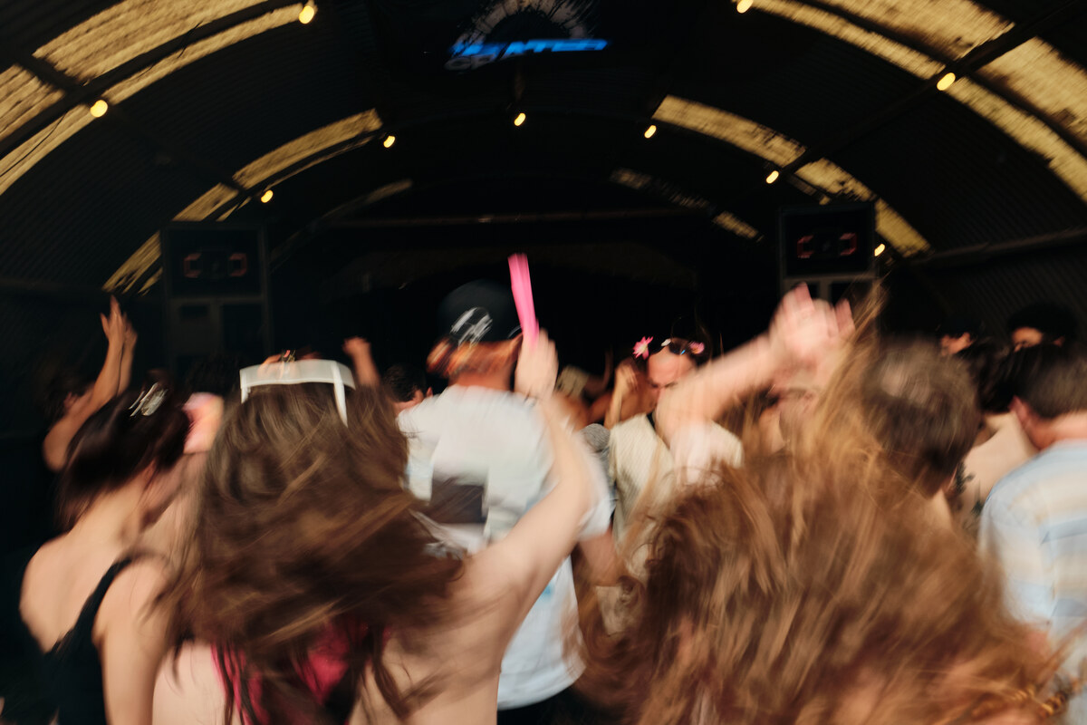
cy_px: 362
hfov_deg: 73.7
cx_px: 544
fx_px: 725
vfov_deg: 53.1
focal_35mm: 24
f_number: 9
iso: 640
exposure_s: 1/30
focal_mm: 16
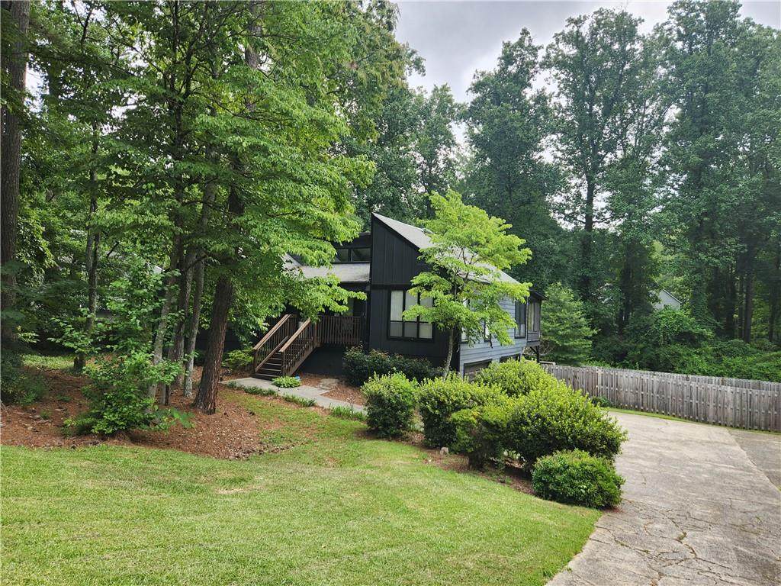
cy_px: 293
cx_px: 390
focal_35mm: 23
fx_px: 519
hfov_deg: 73.9
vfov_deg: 58.9
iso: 20
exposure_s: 1/222
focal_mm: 5.4
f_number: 1.8
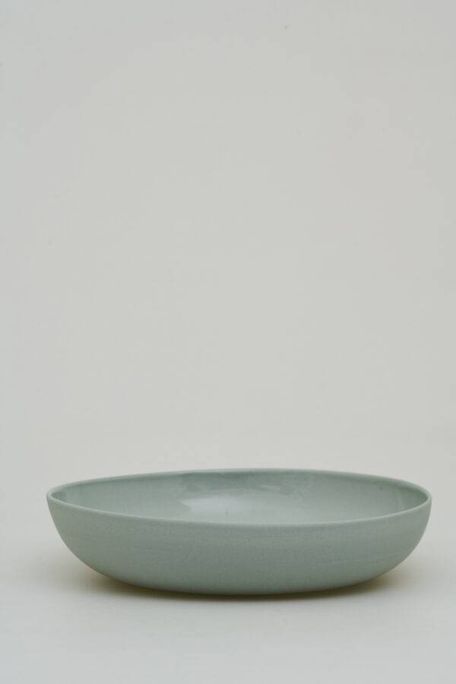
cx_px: 228
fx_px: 1710
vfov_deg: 22.6
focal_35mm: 90
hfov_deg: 15.2
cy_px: 342
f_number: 11
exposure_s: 1/100
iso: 500
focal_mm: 90
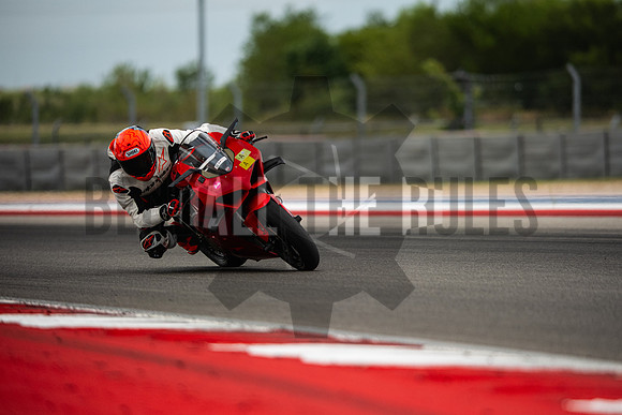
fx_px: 5184
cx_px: 311
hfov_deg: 6.9
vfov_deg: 4.6
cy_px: 208
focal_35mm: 300
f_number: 2
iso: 400
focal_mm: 200
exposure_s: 1/5000
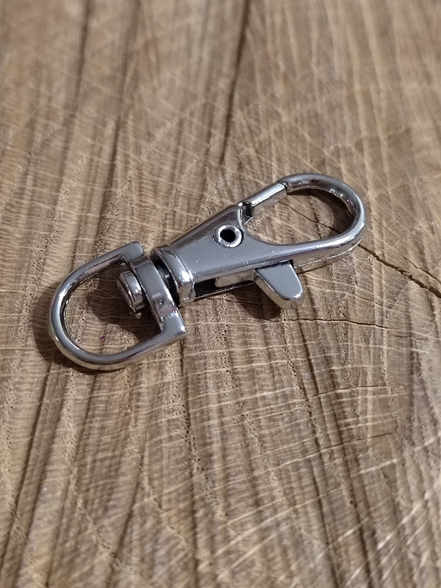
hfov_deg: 31.5
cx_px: 220
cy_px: 294
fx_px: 782
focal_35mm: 46
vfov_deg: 41.2
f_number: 1.9
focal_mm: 5.52
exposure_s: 1/33.3
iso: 3425
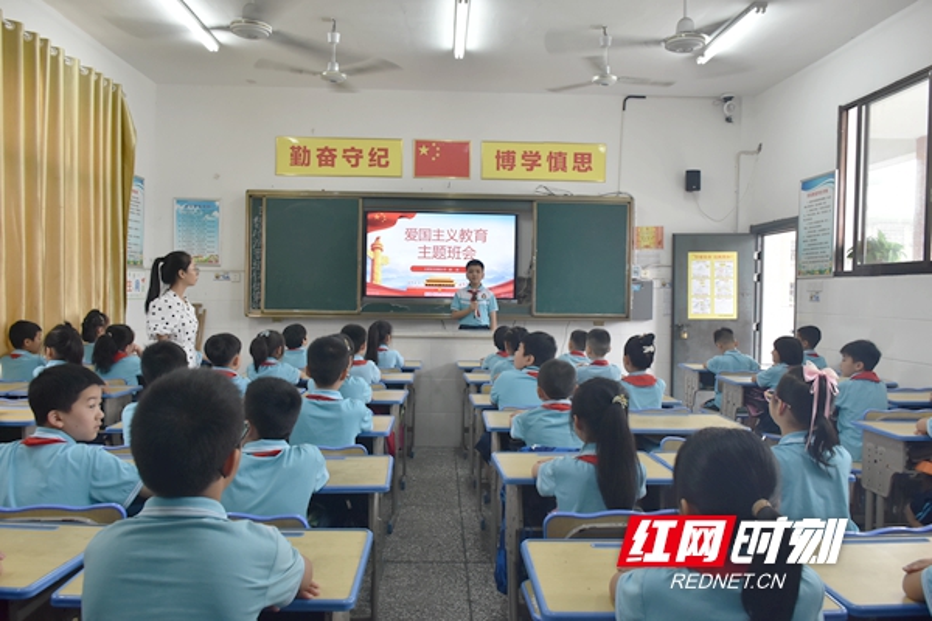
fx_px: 699
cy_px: 310
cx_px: 466
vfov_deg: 47.9
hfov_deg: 67.4
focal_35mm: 27
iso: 800
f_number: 6.3
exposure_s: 1/50
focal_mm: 18
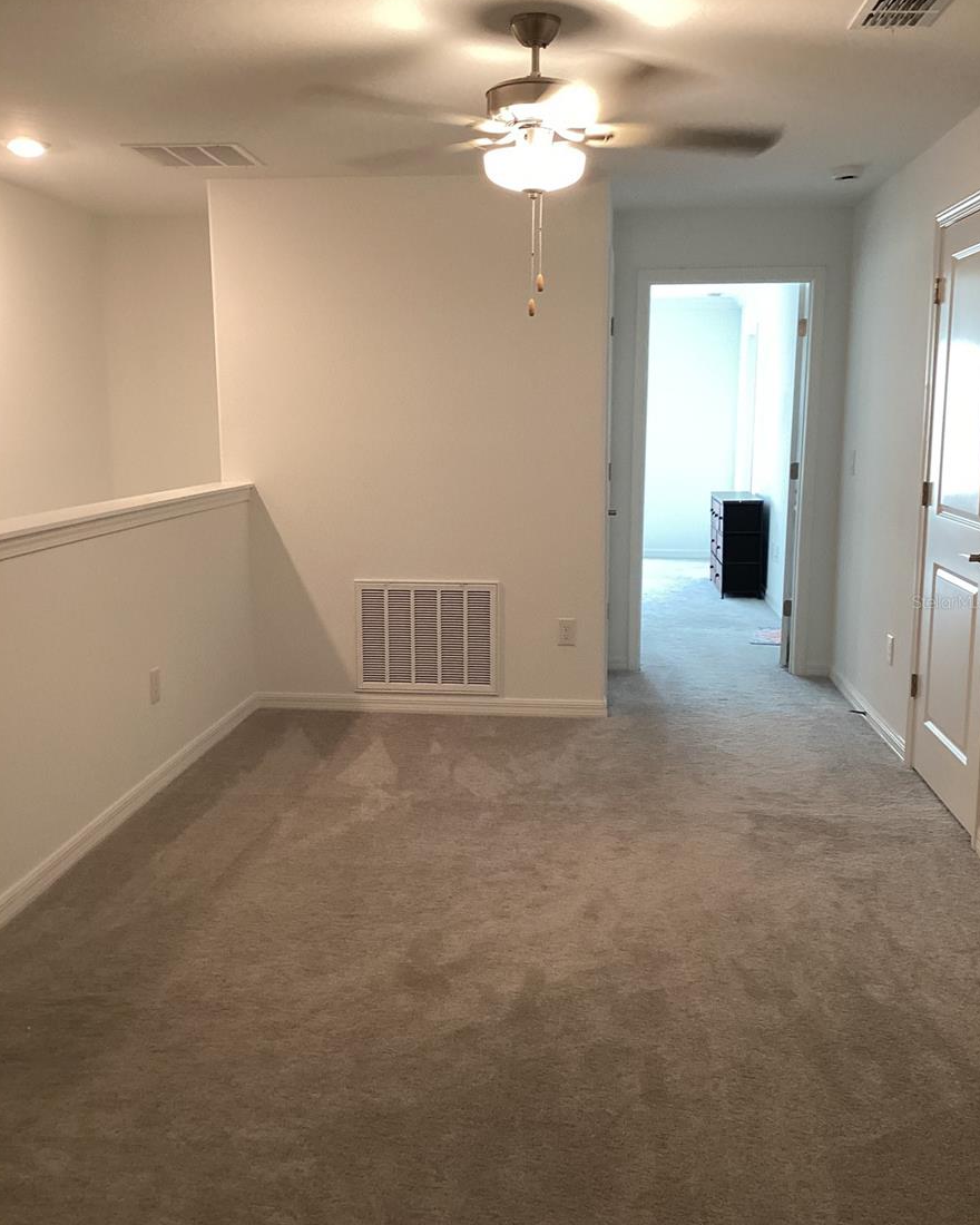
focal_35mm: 33
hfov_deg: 44.5
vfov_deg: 54.2
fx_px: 1196
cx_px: 490
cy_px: 601
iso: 160
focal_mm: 3.3
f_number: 2.4
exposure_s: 1/60
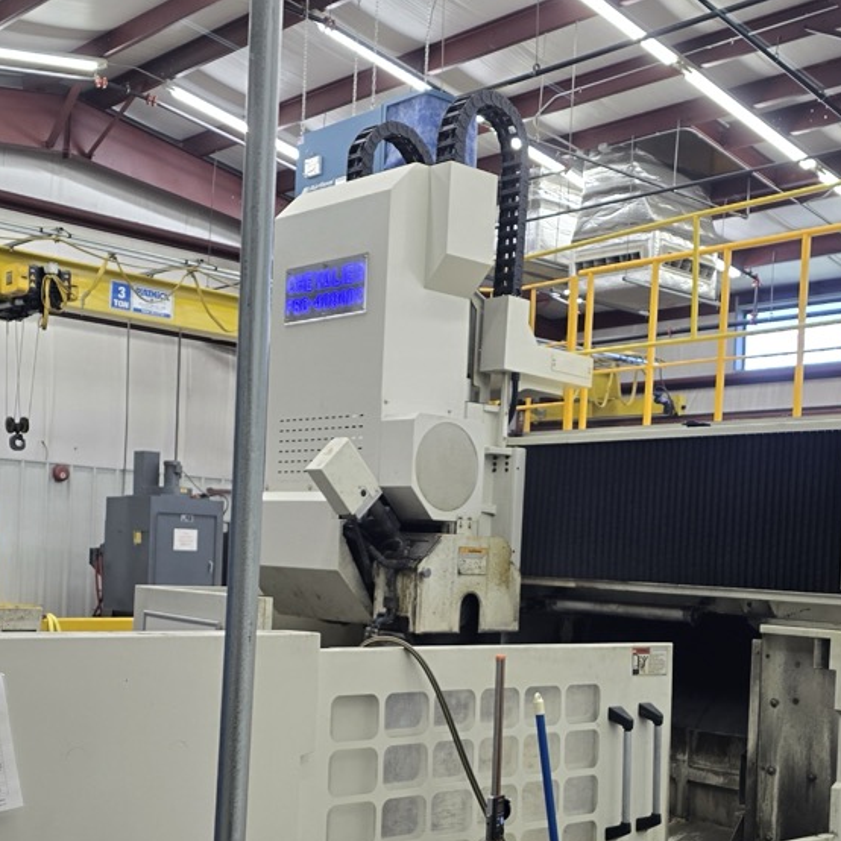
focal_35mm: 47
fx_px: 1292
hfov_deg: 36.1
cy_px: 581
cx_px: 399
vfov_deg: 35.6
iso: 100
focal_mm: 6.3
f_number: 1.7
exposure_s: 1/120
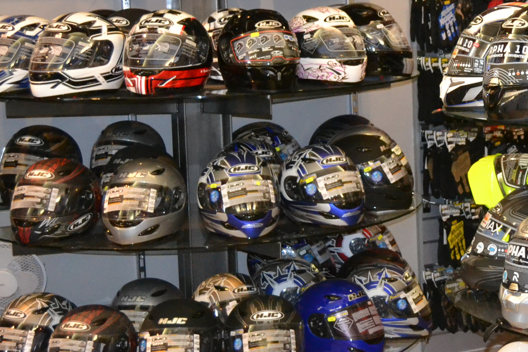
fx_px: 1261
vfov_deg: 15.8
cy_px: 106
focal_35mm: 86
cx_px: 511
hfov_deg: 22.8
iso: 3200
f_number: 4.2
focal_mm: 26
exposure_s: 1/60
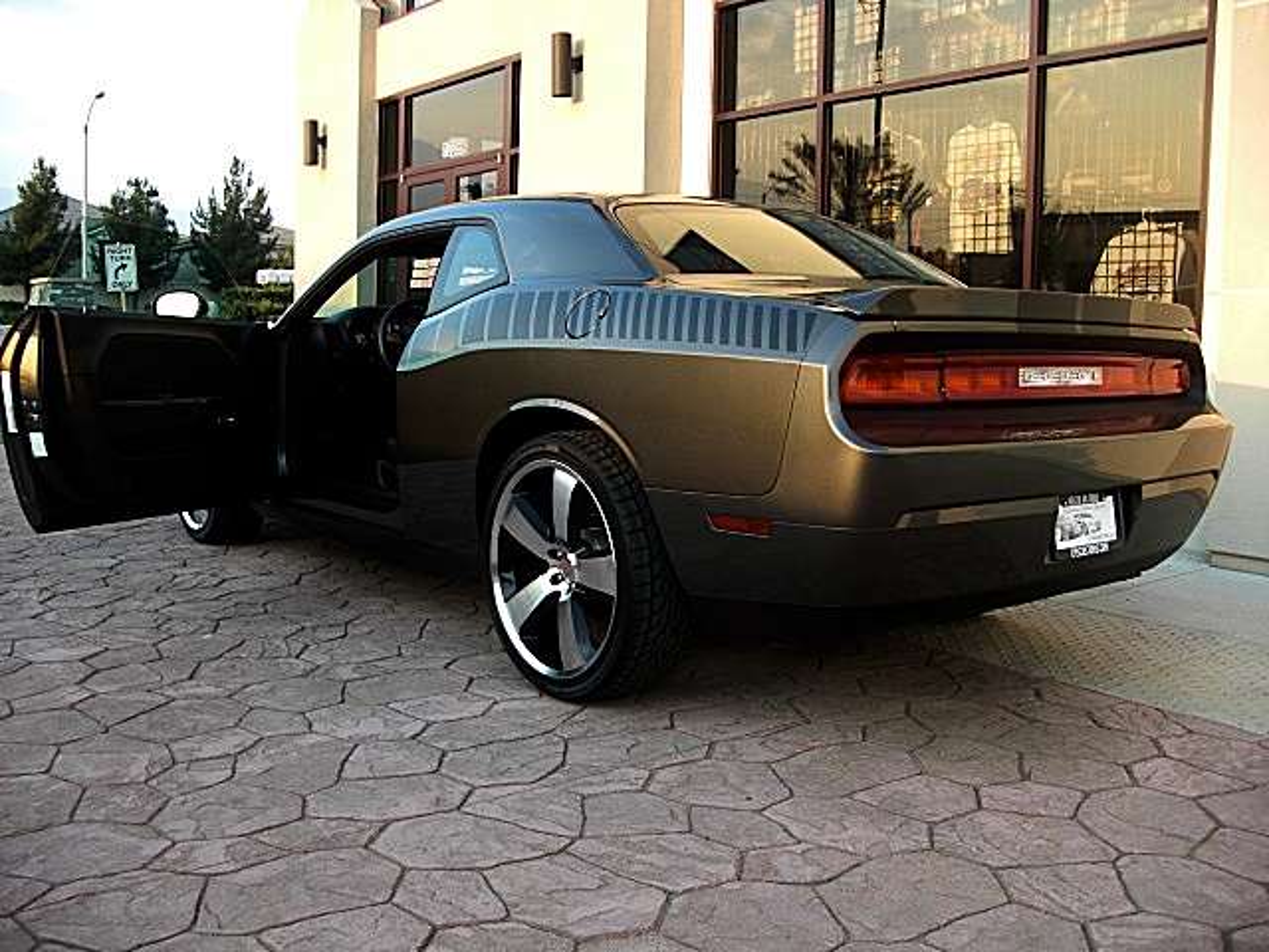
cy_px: 476
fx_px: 1320
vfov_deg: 39.7
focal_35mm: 36
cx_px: 634
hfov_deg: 51.4
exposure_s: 1/100
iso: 50
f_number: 2.8
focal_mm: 6.3
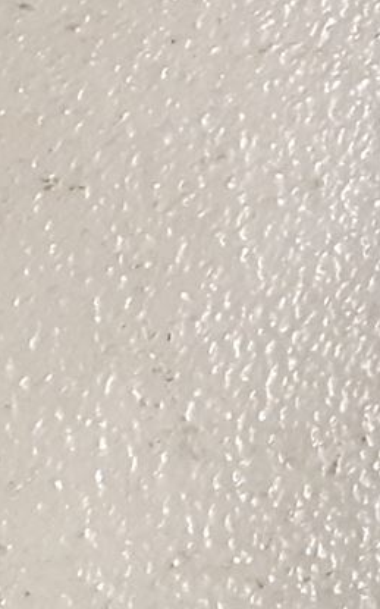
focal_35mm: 136
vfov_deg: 14.0
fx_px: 2256
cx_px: 1357
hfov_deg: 7.6
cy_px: -401
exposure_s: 1/50
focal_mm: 3.93
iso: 200
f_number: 1.7
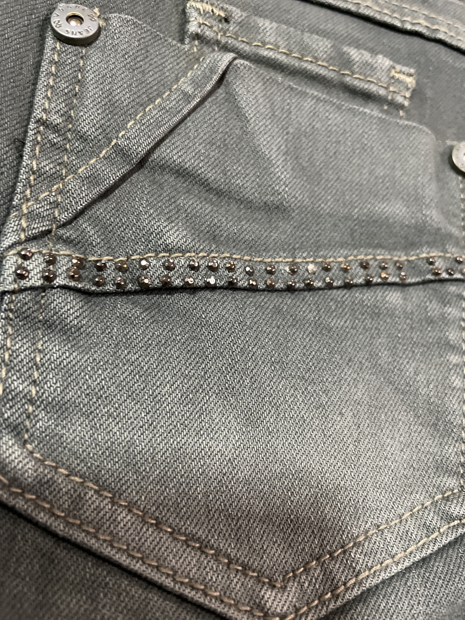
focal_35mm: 26
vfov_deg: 67.3
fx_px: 466
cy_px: 310
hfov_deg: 53.1
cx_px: 232
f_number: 1.6
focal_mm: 4.2
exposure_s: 1/25
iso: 500
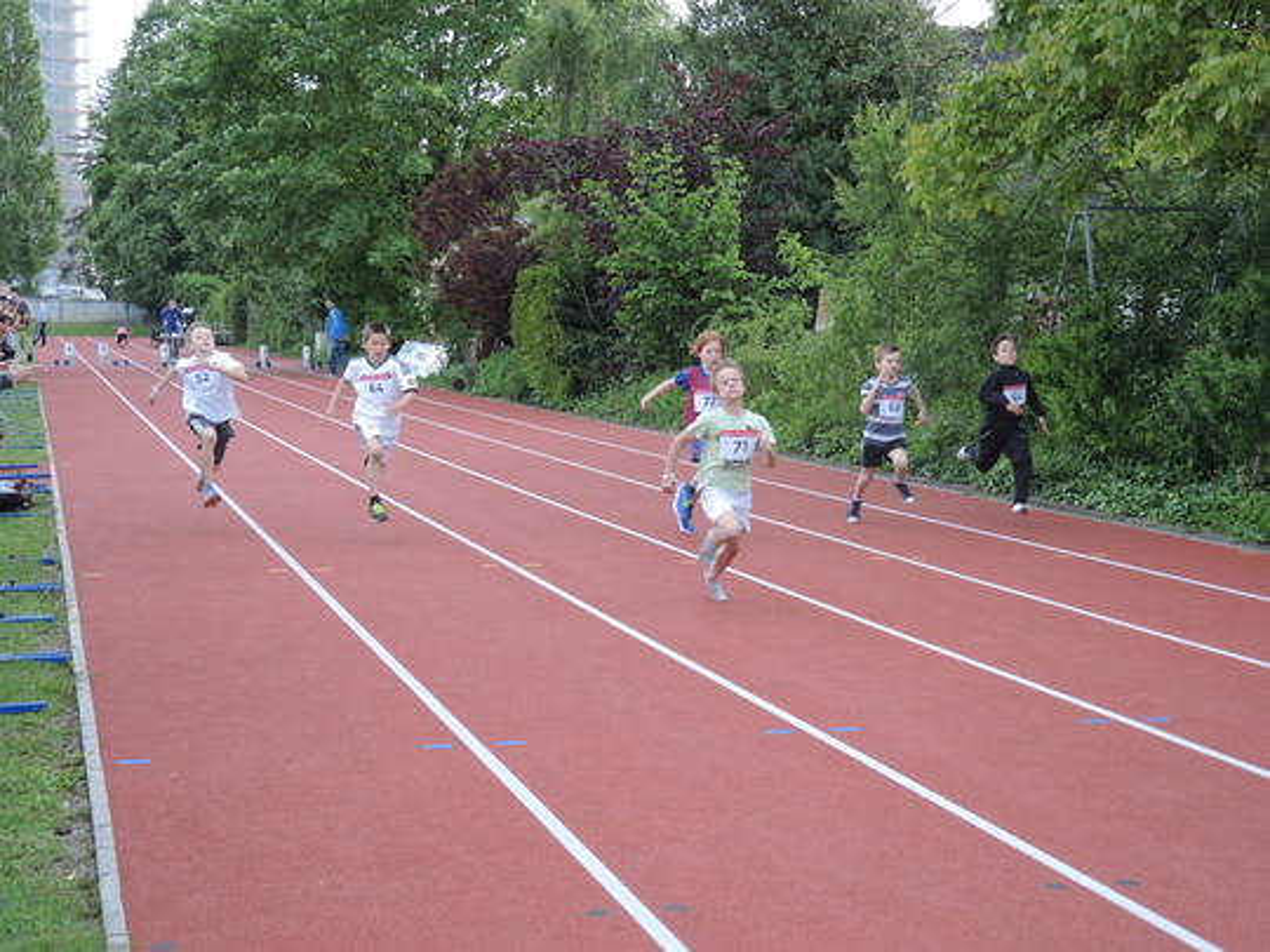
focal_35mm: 58
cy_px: 476
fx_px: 2128
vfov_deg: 25.2
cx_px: 635
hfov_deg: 33.2
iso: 200
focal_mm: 12.5
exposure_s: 1/250
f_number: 2.8
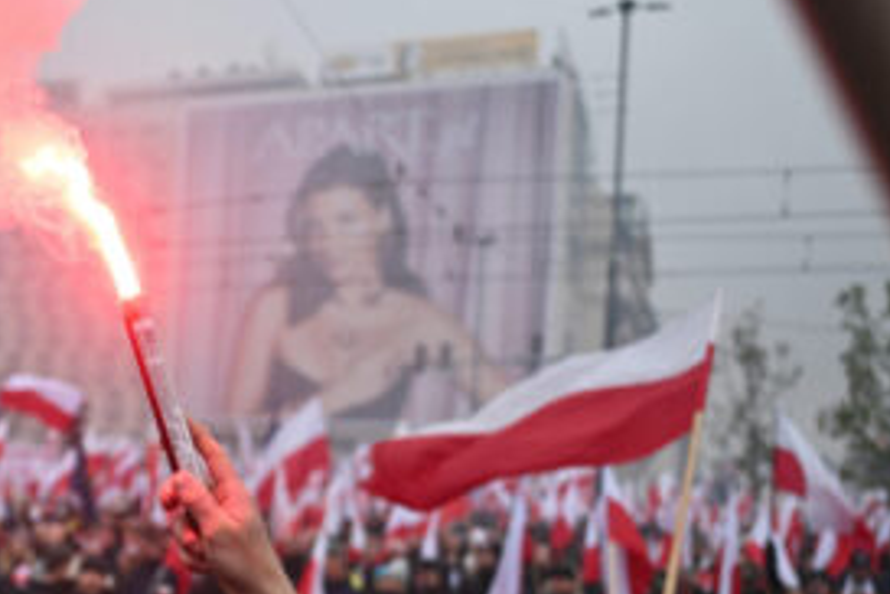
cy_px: 517
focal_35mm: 44
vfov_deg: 29.4
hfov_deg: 43.1
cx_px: 225
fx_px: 1088
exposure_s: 1/1600
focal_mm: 24
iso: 320
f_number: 2
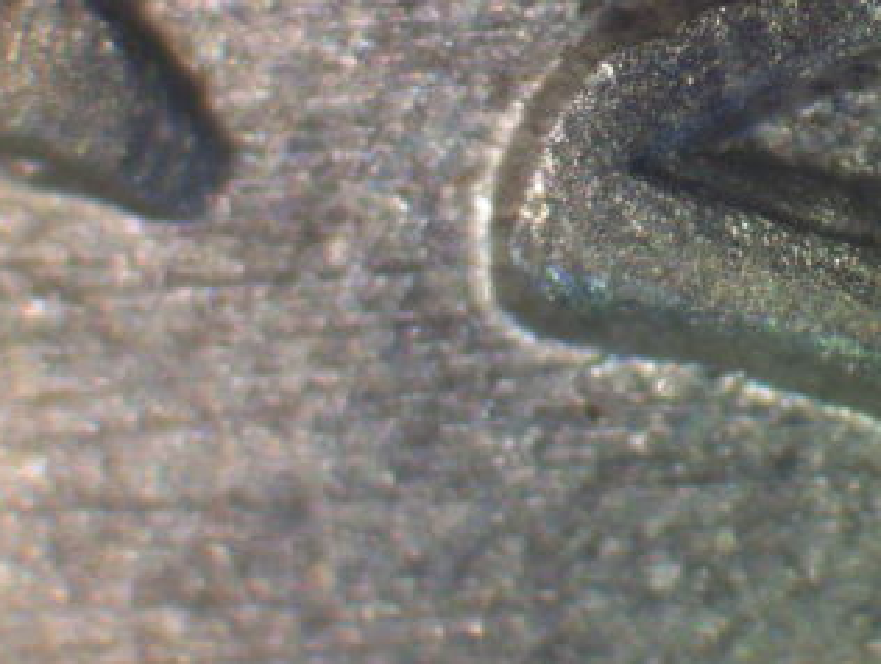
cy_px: 47
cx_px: 758
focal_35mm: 205
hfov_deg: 9.6
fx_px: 5225
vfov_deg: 7.2
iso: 160
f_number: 4.6
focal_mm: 18
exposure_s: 1/8
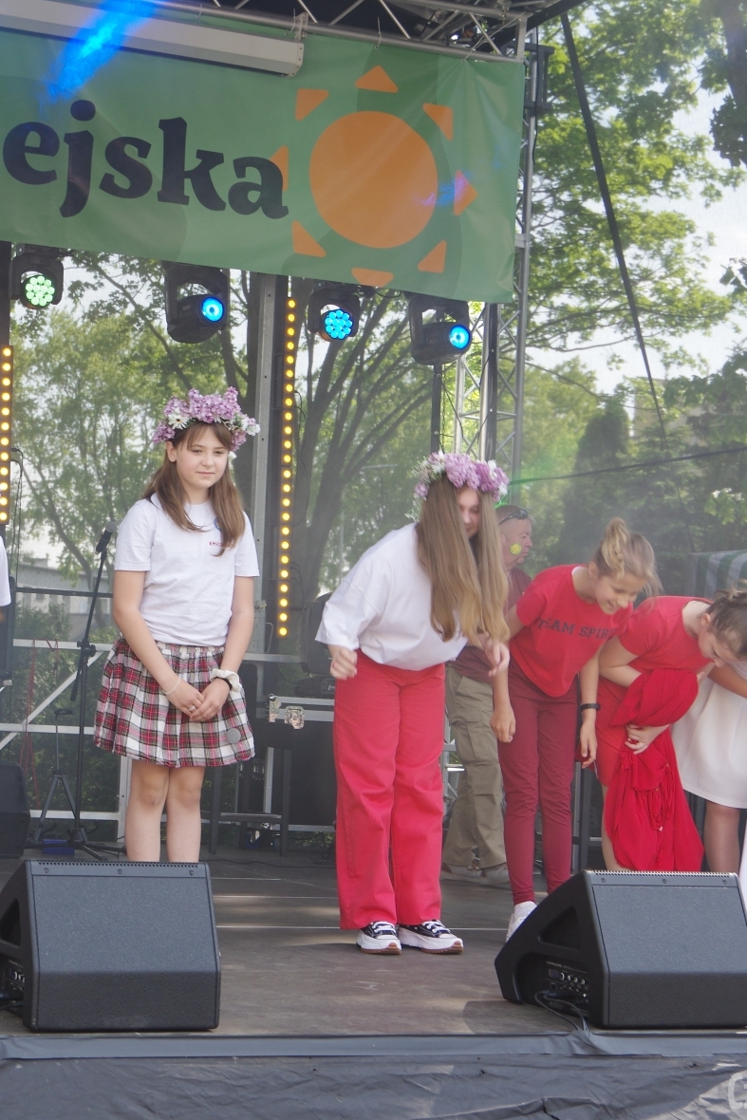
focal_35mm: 64
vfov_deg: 31.4
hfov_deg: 20.9
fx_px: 1991
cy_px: 556
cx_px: 110
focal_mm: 28
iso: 200
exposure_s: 1/125
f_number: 6.3
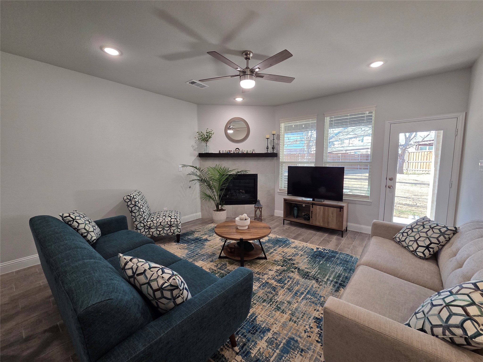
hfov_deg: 106.2
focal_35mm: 13
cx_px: 242
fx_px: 181
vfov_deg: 89.9
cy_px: 181
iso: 200
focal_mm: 2.2
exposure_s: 1/120
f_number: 2.2
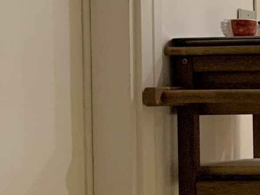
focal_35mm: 115
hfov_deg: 13.7
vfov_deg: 12.9
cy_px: 97
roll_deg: +1.0
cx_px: 570
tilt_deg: -2.0
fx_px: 864
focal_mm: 4.25
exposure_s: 1/50
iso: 250
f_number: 1.8
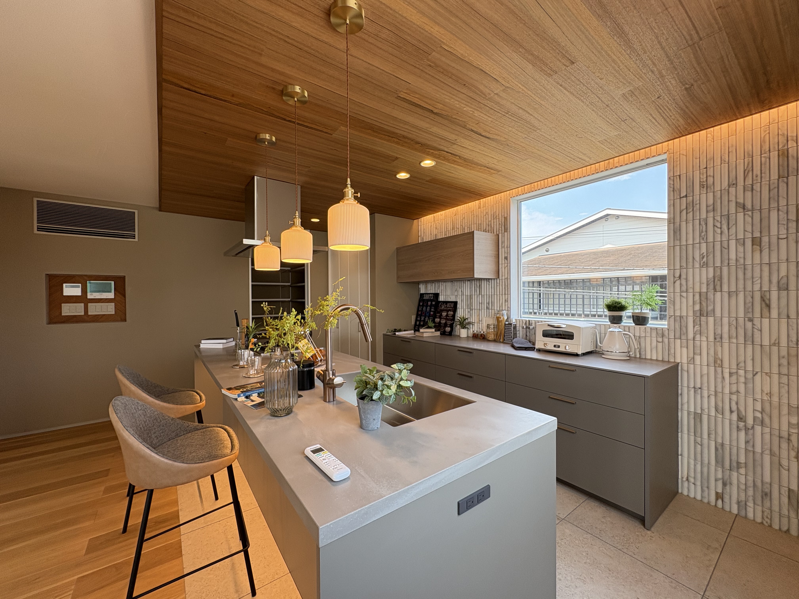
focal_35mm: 14
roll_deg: +0.7
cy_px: 300
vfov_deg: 85.7
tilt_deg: -0.2
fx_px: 323
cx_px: 400
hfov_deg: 102.1
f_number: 2.2
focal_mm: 2.22
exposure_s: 1/104
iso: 50
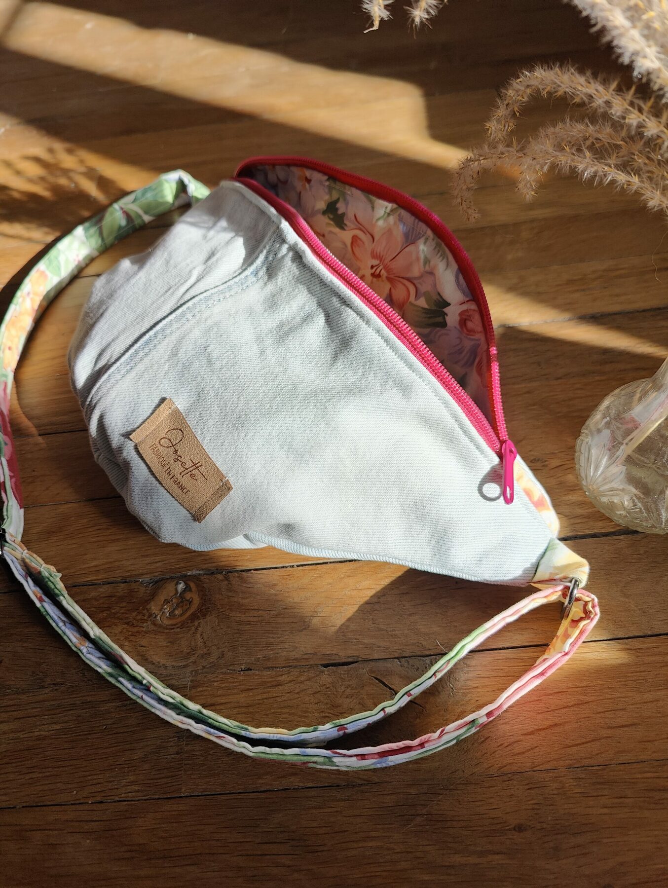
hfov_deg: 59.0
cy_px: 444
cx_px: 334
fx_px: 591
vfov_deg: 73.9
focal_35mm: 23
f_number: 1.8
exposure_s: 1/758
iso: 50
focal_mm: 6.06
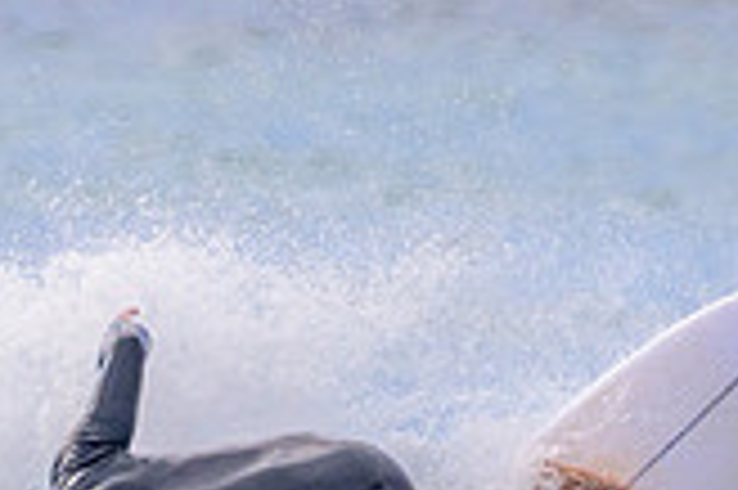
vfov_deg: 0.5
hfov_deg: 0.7
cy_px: 789
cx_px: 176
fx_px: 57977
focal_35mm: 2831
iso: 1800
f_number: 13
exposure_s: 1/2000
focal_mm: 800
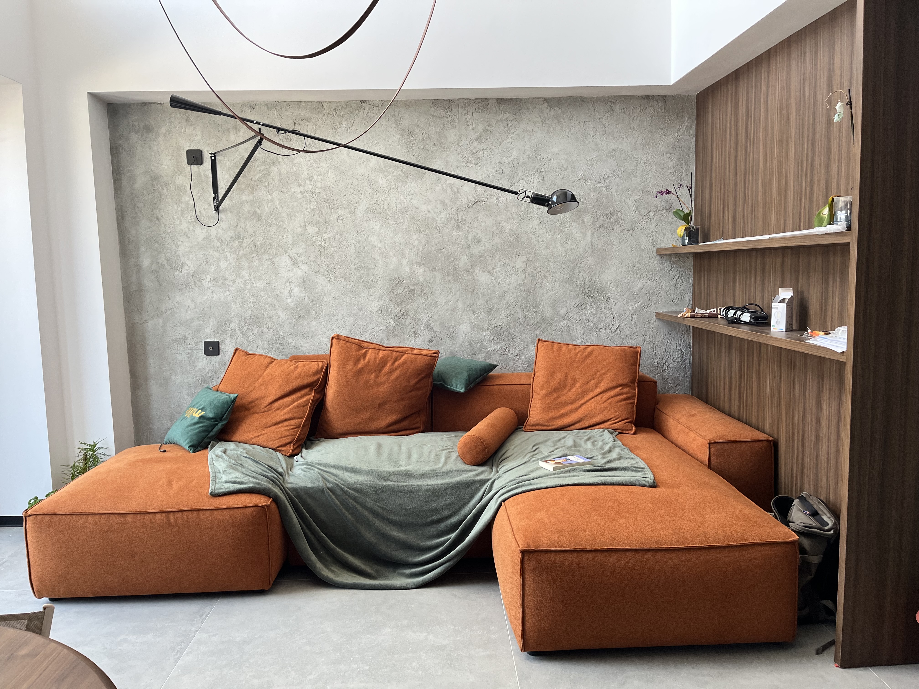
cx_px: 460
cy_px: 344
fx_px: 690
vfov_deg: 53.1
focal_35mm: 26
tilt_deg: -5.9
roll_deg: +0.9
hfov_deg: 67.3
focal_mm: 5.1
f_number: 1.6
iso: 125
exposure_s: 1/121
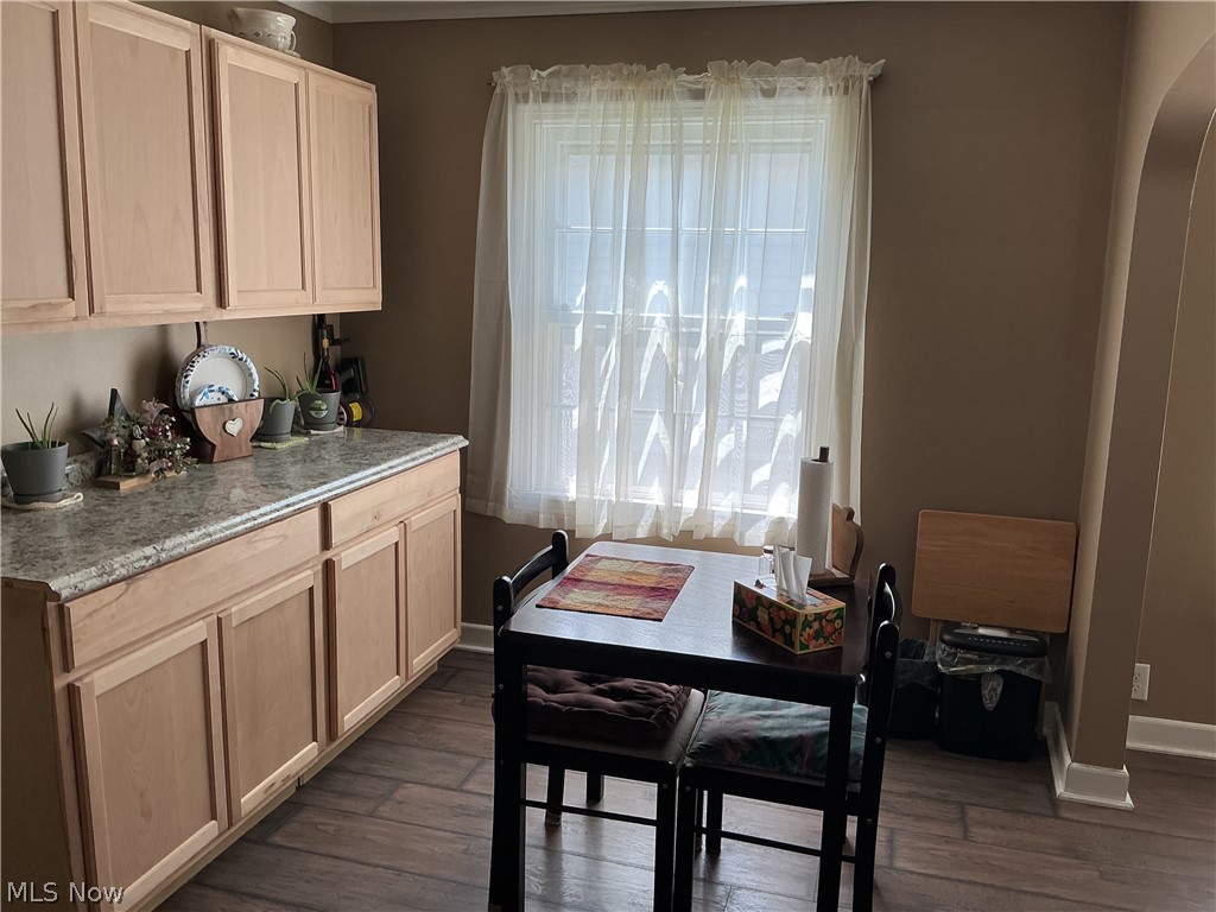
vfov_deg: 48.2
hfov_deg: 61.7
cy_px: 456
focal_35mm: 29
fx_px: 1019
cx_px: 608
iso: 25
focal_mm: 3
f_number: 1.8
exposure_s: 1/120
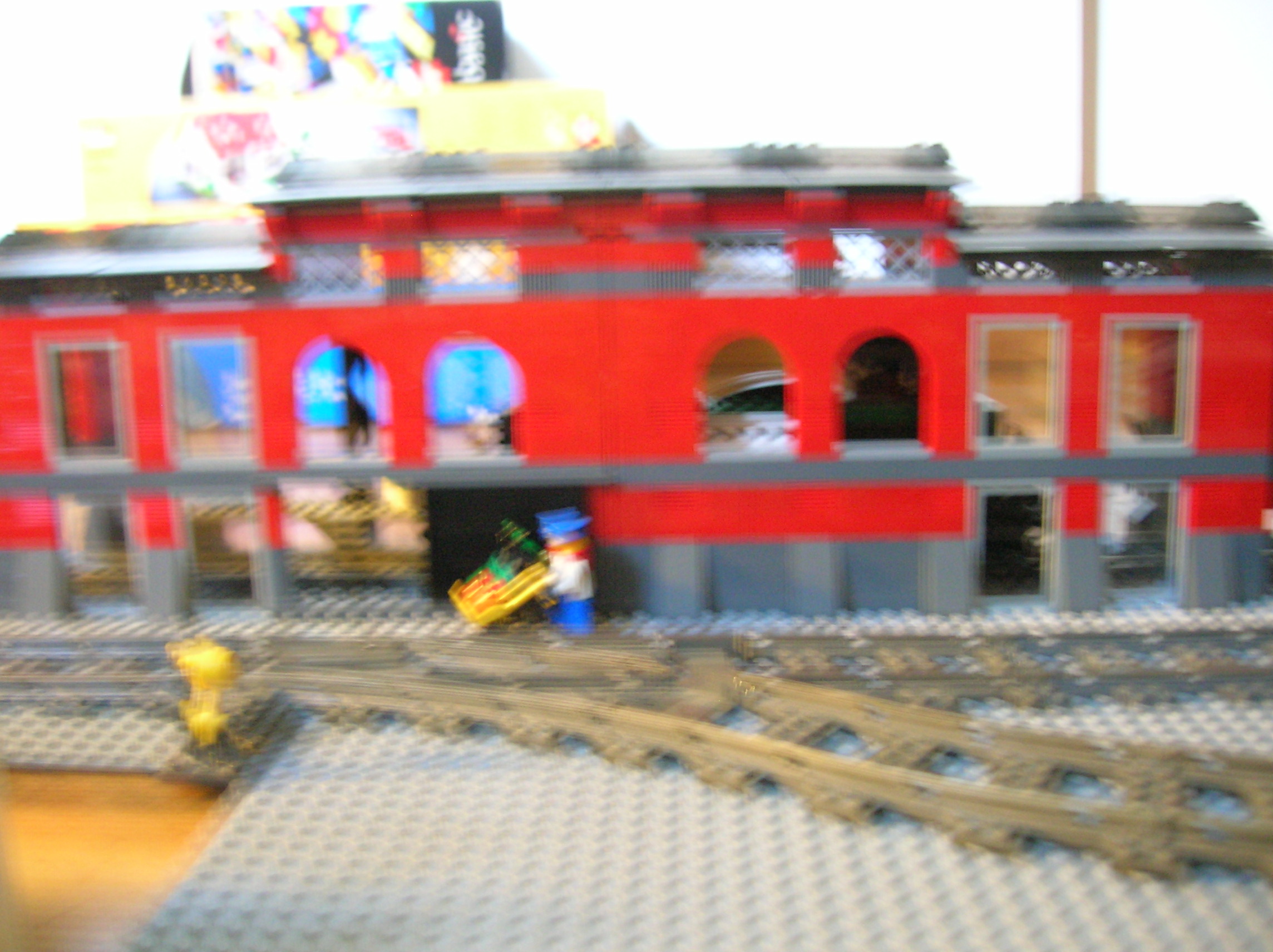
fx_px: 1249
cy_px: 476
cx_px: 636
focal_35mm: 34
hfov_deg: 54.0
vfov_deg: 41.7
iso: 200
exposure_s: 1/2.1
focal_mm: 5.7
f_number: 2.9
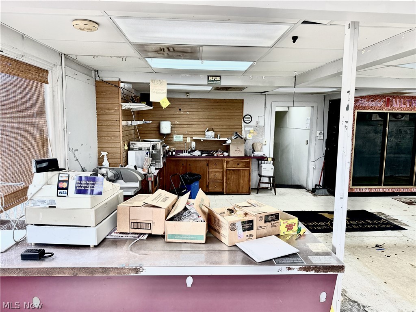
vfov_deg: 56.8
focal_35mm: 24
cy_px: 156
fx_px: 288
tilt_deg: -5.2
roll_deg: -0.9
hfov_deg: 71.6
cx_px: 208
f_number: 1.78
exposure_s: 1/240
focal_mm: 6.76
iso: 200
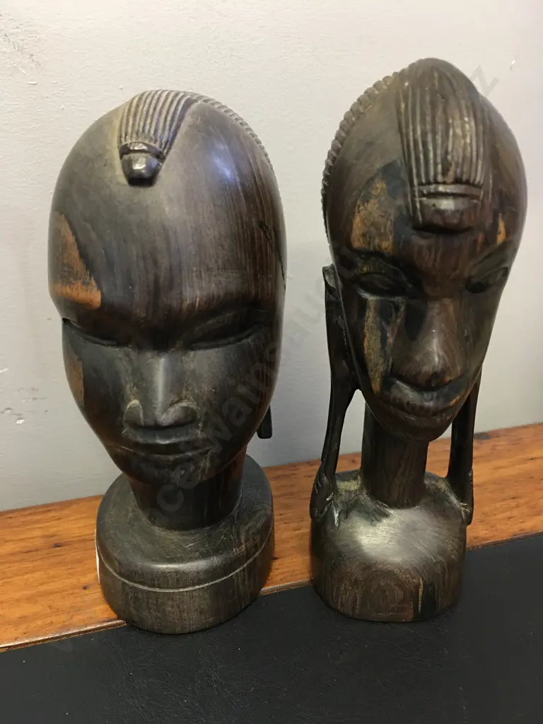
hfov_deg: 48.2
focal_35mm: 29
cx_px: 272
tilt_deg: -21.0
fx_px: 607
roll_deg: +0.9
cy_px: 362
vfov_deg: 61.7
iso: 80
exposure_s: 1/10
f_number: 2.2
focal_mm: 4.15
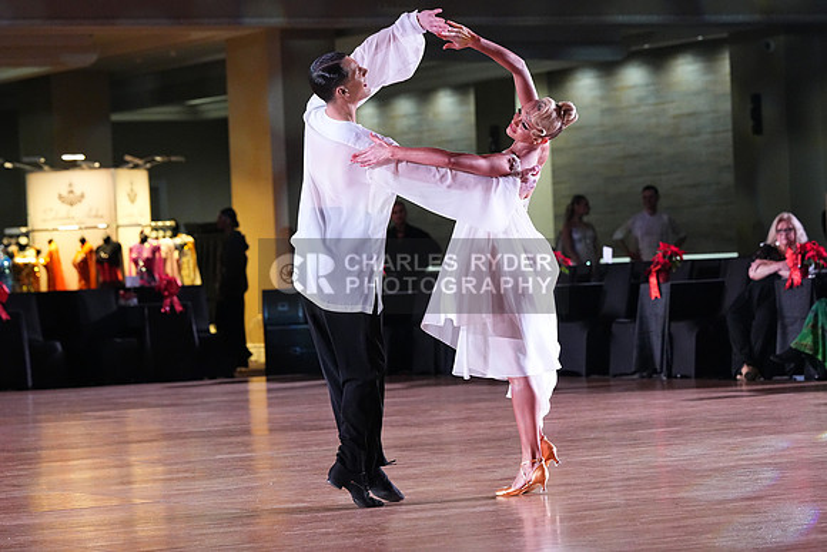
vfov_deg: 10.2
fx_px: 3102
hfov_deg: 15.2
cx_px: 414
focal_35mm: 135
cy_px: 276
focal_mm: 135
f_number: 5
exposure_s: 1/400
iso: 8000
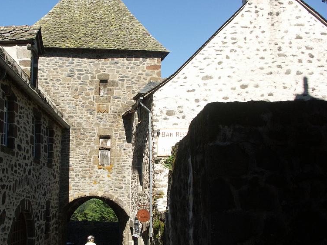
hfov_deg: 41.7
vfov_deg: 32.1
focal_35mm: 45
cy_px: 135
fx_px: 425
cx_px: 117
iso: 64
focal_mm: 8.46
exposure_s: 1/200
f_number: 6.3
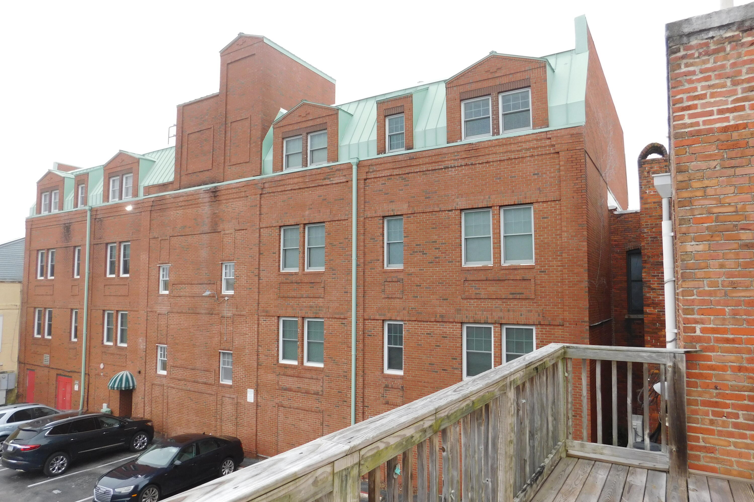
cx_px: 378
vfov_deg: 53.1
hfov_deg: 73.7
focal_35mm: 24
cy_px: 259
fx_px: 503
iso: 125
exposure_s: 1/320
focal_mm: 4
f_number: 3
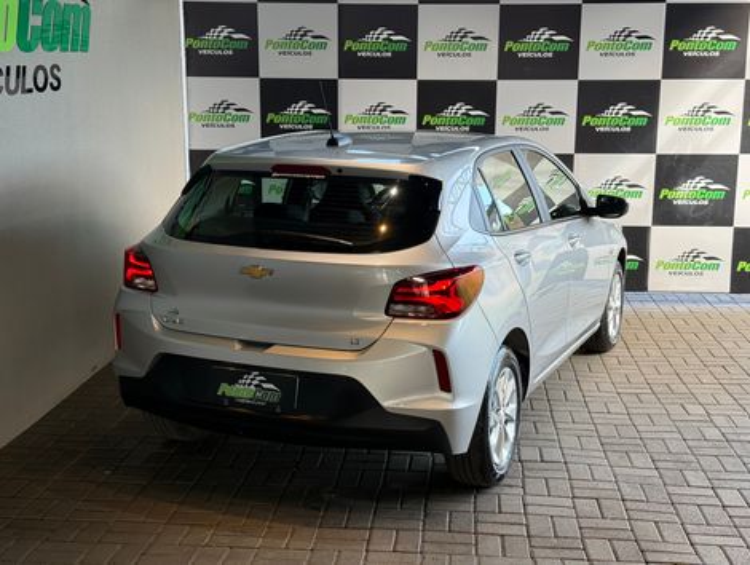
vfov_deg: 30.3
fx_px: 1042
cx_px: 375
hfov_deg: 39.6
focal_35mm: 48
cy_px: 282
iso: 50
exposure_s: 1/137
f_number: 1.78
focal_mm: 6.76
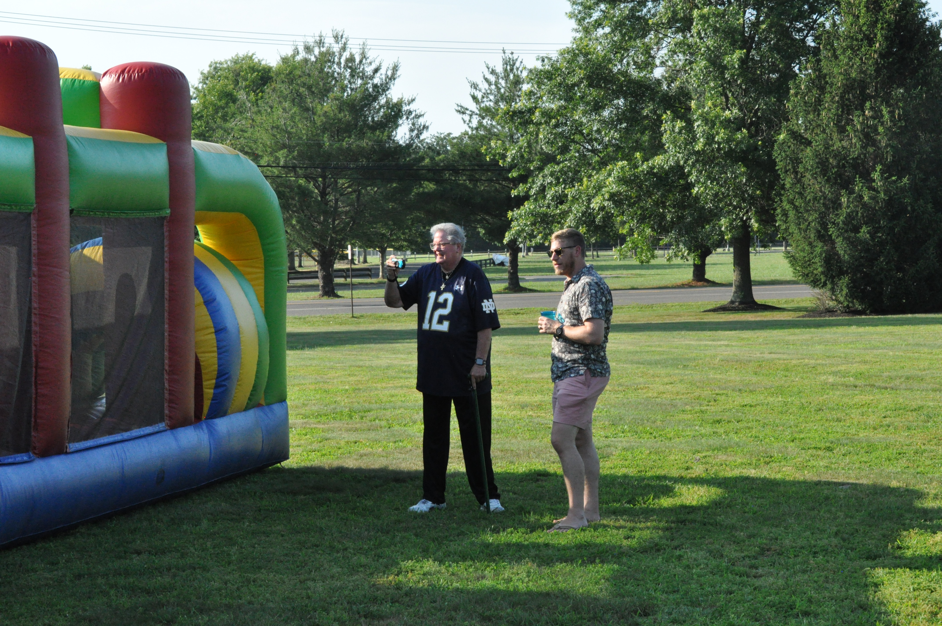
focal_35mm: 82
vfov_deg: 16.5
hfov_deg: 24.6
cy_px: 313
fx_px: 2156
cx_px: 471
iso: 1600
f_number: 16
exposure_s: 1/200
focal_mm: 55
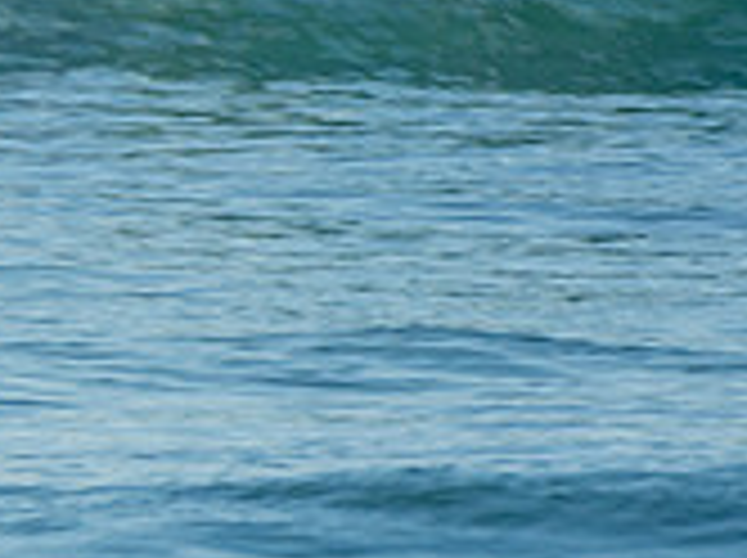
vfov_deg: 0.7
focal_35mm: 2020
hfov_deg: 1.0
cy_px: -272
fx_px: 43528
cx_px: -490
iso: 100
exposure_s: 1/30
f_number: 22
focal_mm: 400
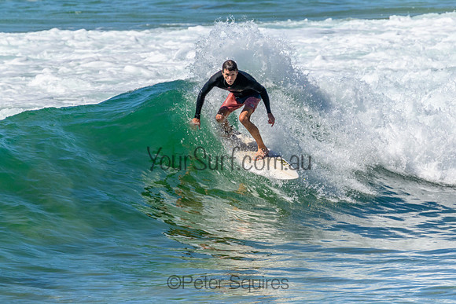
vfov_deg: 1.3
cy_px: 134
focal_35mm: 1101
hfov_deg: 1.9
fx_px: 13943
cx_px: 314
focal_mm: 800
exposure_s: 1/2000
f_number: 11
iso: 800
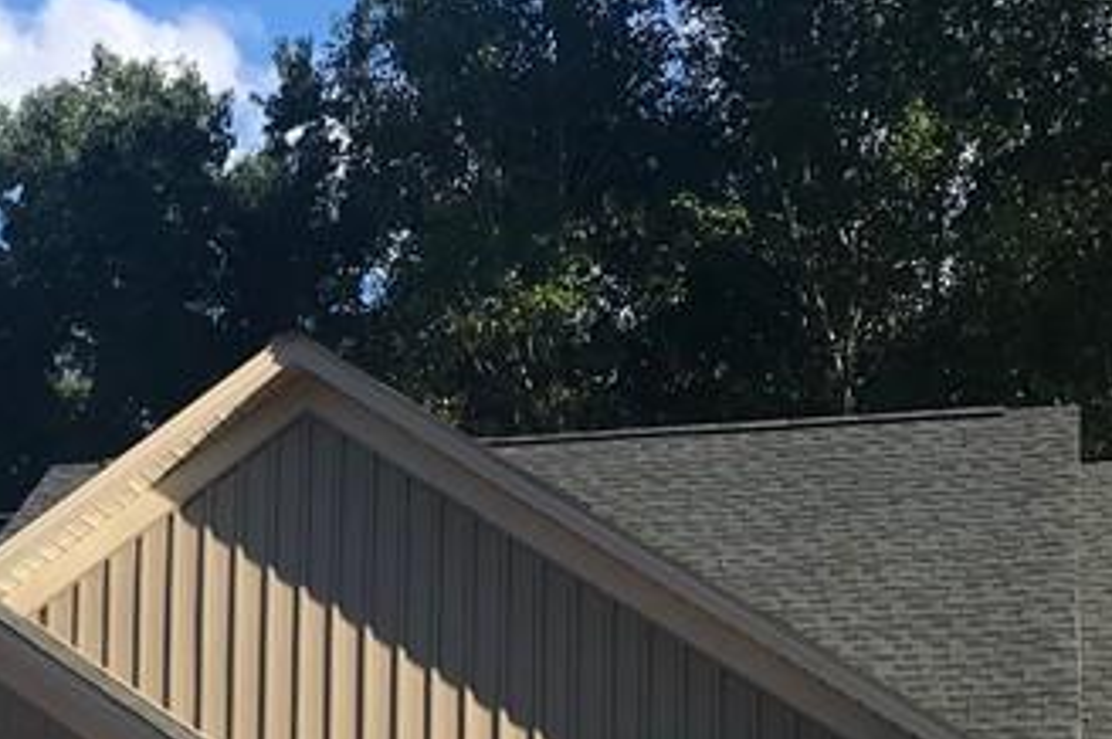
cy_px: 803
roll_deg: -1.0
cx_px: 44
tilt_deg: +6.2
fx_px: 2808
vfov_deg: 14.7
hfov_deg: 21.7
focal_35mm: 91
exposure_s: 1/1312
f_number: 1.8
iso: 20
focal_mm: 3.99
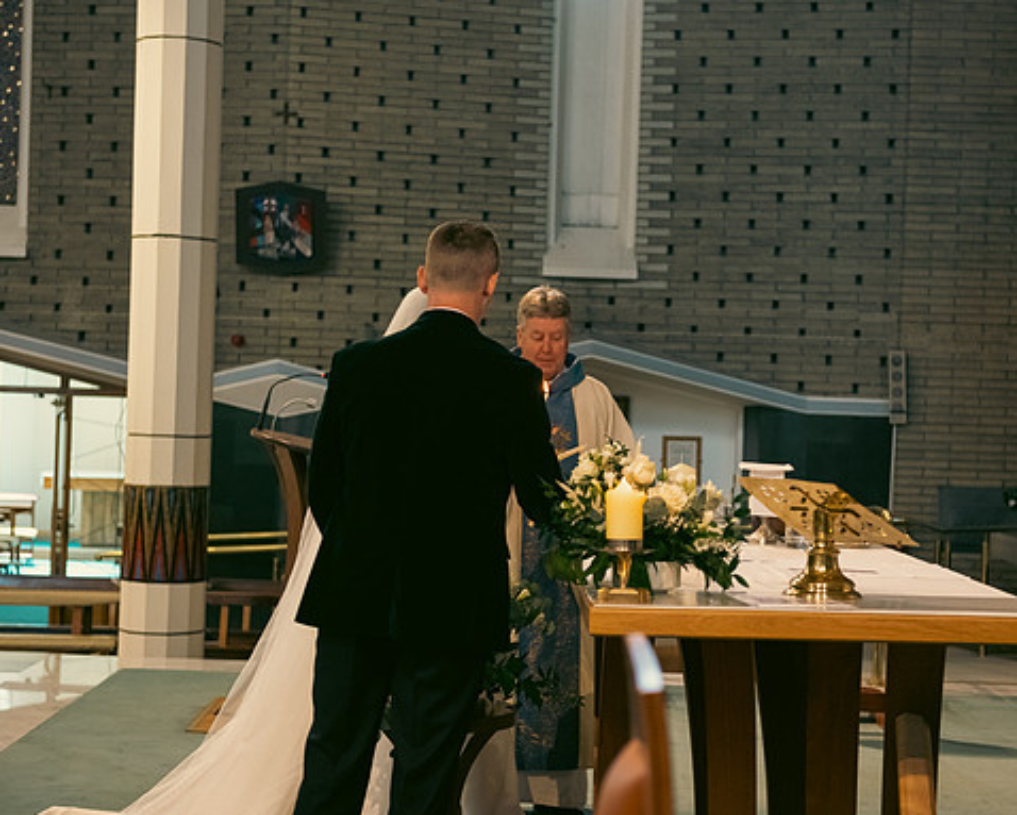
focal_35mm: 66
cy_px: 408
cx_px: 564
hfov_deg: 28.7
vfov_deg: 23.2
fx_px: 1988
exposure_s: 1/160
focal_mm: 58
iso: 1000
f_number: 3.5
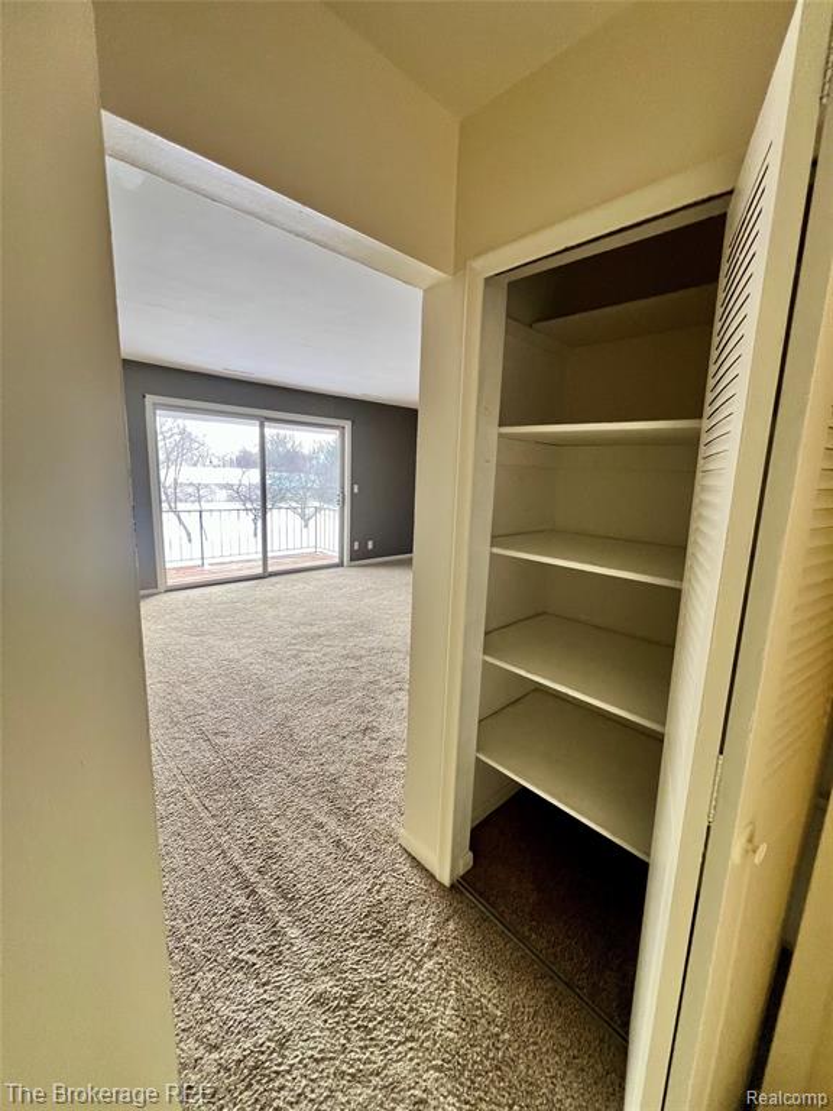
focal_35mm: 13
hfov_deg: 89.9
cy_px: 556
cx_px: 416
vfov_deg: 106.2
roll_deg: -2.8
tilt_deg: -10.4
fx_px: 417
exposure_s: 1/99
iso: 100
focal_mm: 1.57
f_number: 1.8
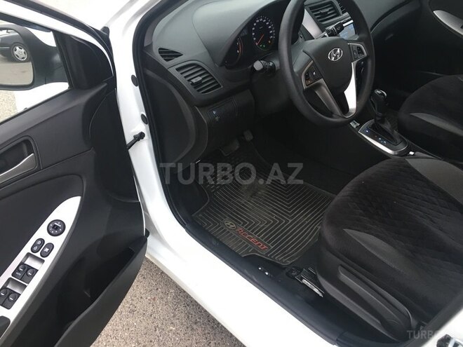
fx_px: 388
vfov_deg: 48.2
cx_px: 232
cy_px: 174
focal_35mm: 29
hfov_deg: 61.7
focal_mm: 4.15
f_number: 2.2
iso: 100
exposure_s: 1/33
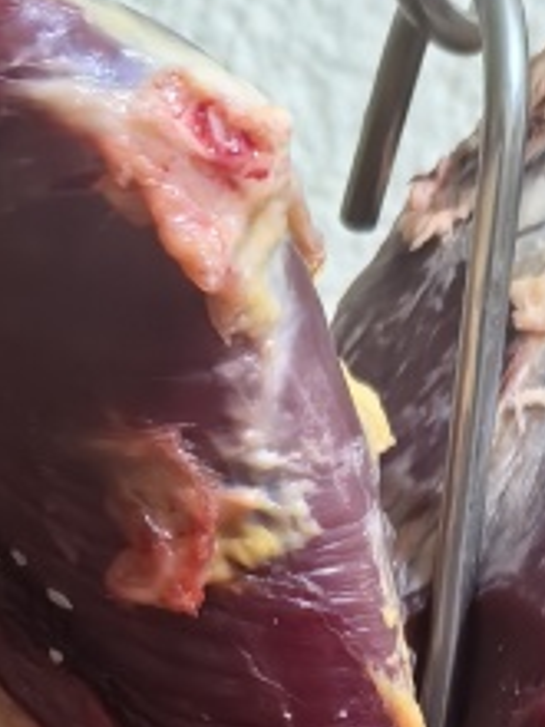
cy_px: 1340
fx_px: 2750
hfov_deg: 11.3
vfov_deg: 13.4
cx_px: 205
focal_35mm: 131
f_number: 1.4
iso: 320
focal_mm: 6.98
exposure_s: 1/47.8
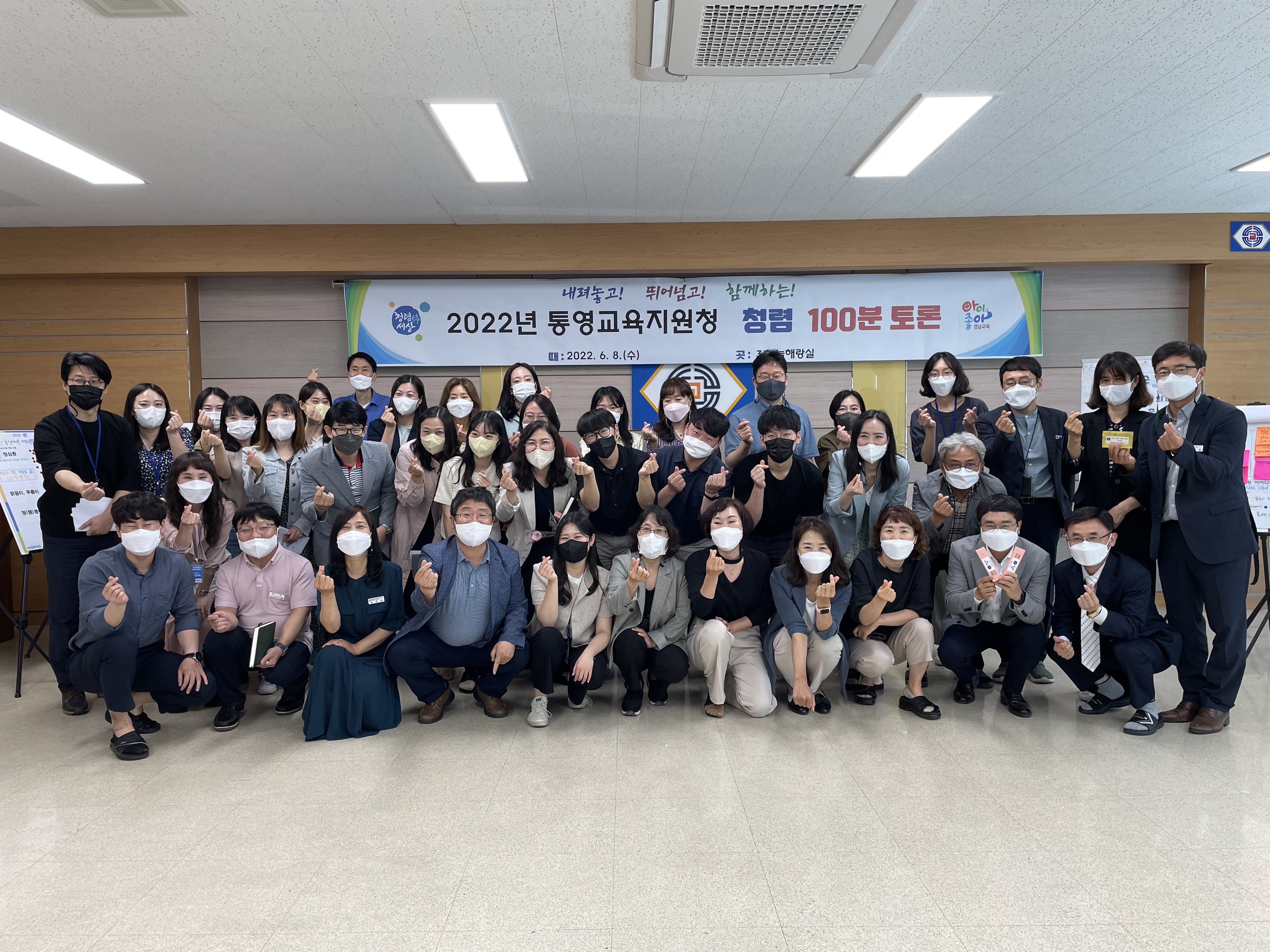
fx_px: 954
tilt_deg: -3.4
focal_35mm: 26
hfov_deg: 67.3
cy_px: 476
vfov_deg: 53.1
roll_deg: +0.9
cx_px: 635
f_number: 1.6
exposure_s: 1/60
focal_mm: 4.2
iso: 64
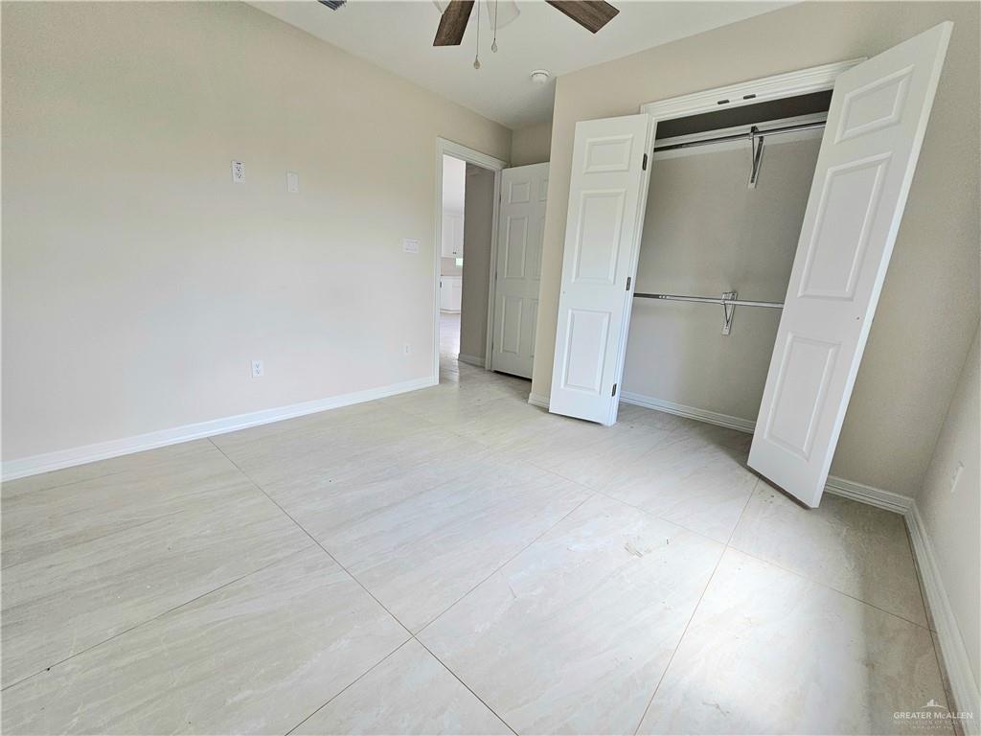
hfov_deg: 106.2
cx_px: 490
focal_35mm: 13
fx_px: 368
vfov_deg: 89.9
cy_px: 368
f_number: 2.2
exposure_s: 1/120
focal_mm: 2.2
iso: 64
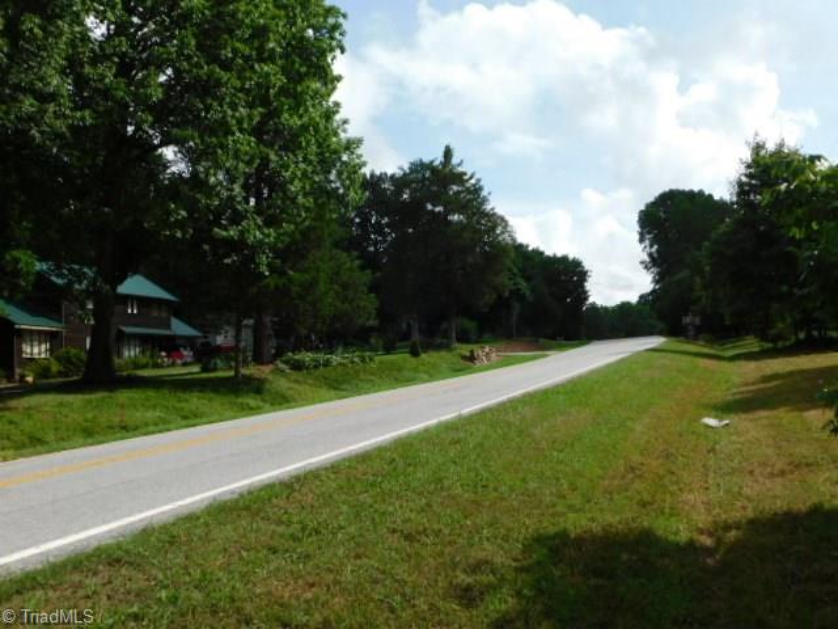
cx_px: 419
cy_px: 314
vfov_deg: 39.7
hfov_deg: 51.4
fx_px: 872
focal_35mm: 36
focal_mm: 6.3
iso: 125
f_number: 3.5
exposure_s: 1/1250
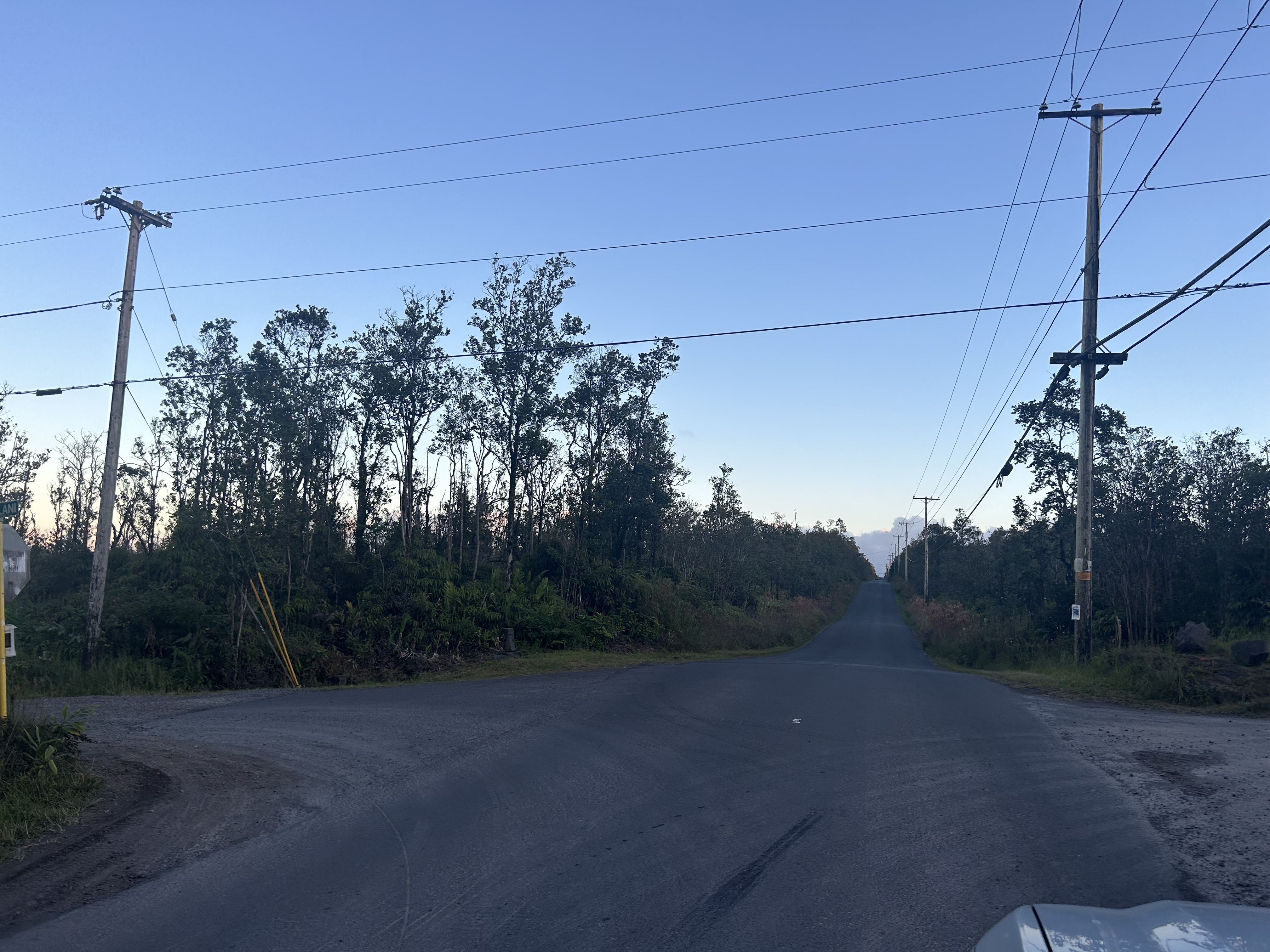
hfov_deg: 67.3
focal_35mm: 26
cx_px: 635
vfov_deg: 53.1
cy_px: 476
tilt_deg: +5.7
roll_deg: -1.8
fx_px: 954
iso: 50
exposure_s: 1/808
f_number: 1.5
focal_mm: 5.7
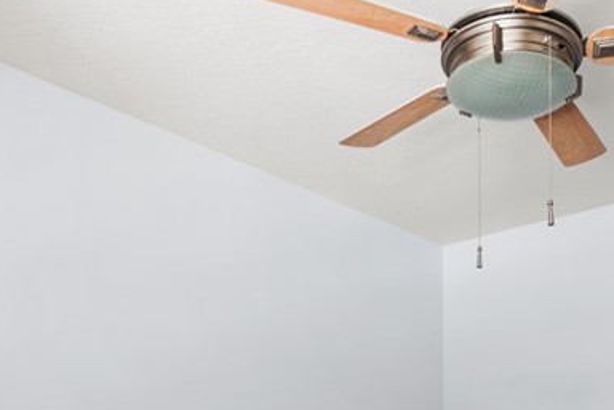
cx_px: 476
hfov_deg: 46.3
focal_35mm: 40
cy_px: 463
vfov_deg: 29.7
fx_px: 682
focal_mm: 10
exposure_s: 1/1.67
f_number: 7.1
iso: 100
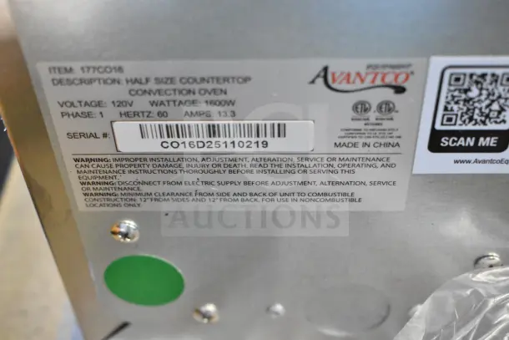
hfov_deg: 38.9
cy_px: 170
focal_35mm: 51
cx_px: 254
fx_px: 721
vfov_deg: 26.5
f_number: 4.5
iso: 14400
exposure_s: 1/50
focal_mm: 34
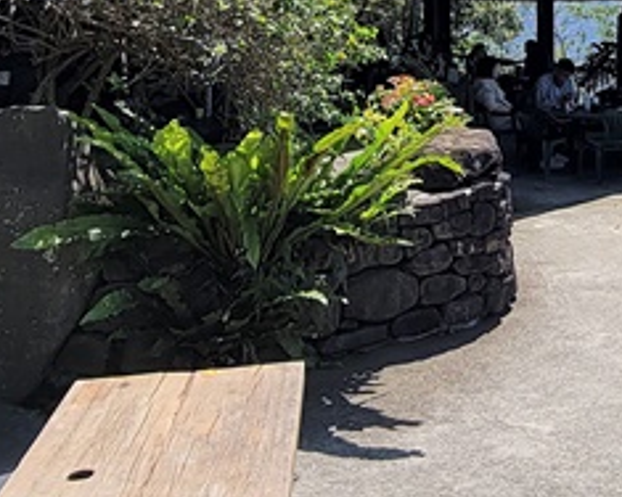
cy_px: -61
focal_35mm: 54
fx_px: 994
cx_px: 609
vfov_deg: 25.8
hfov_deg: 32.2
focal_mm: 2.2
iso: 50
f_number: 2.2
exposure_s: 1/1672
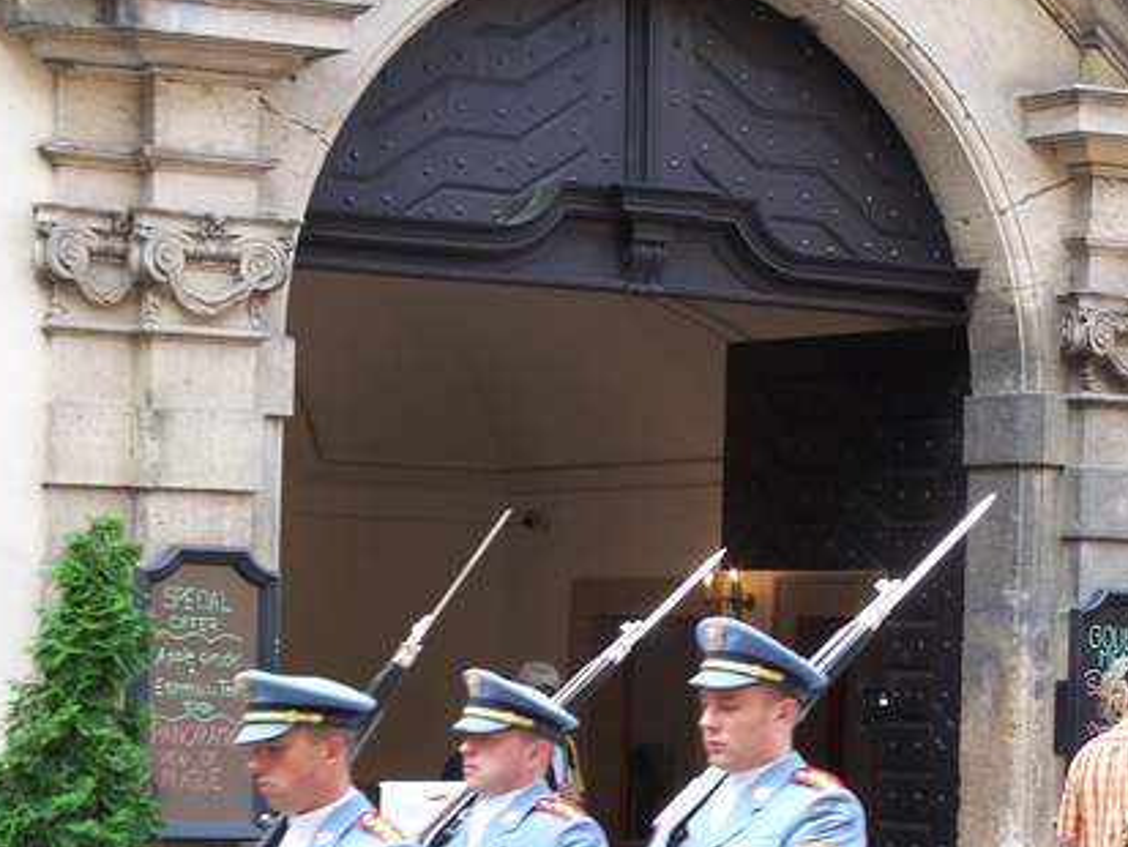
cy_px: 612
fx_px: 4140
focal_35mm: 127
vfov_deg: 11.7
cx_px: 533
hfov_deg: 15.5
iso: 125
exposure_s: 1/80
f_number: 3.6
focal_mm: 17.3
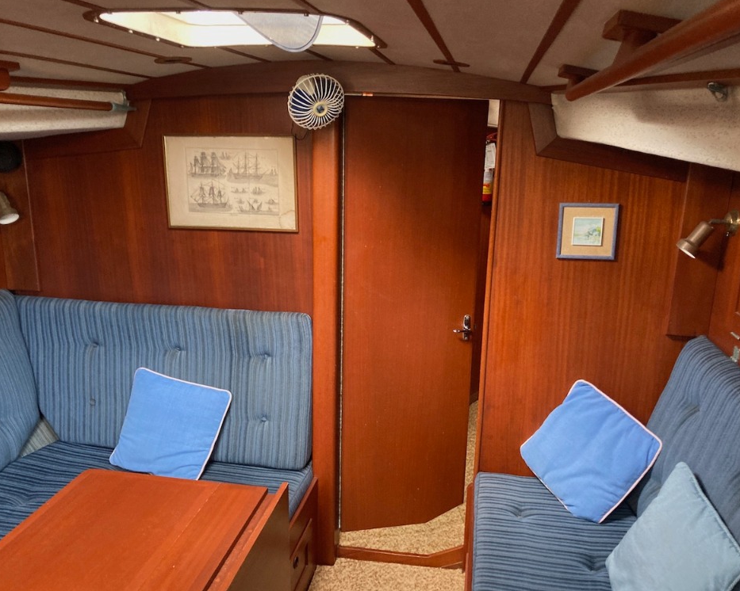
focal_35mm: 30
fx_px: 657
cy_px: 300
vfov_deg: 48.5
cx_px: 364
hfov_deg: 58.8
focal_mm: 3.99
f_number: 1.8
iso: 320
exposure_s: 1/42
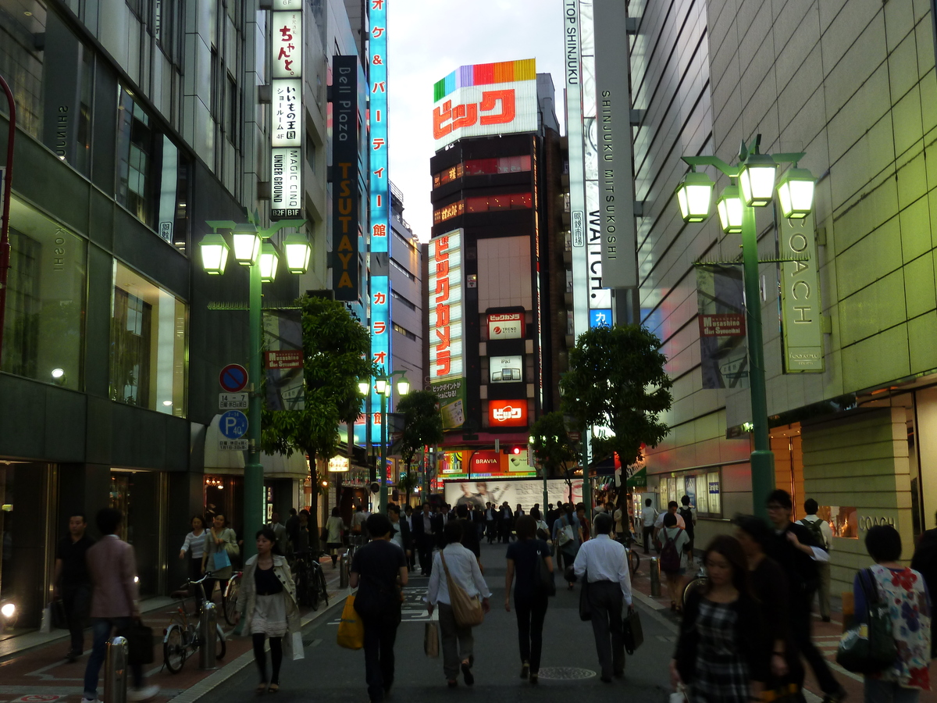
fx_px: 1083
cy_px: 352
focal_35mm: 40
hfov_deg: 46.8
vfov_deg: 36.0
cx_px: 468
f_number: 3.6
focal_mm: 6.5
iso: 125
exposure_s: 1/25
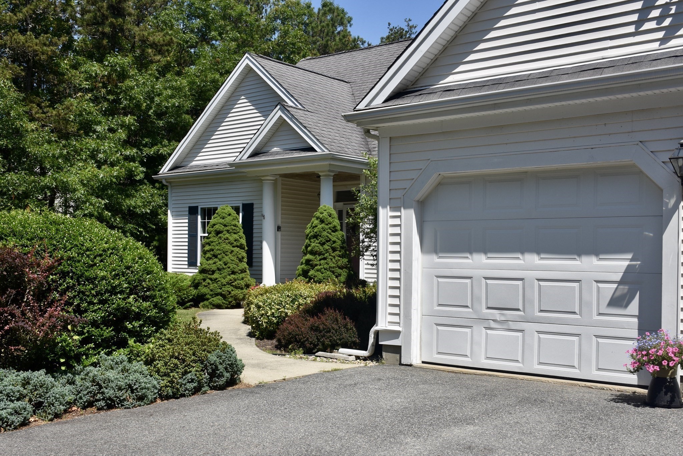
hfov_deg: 55.1
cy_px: 228
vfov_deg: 38.4
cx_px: 342
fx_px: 655
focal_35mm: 34
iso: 200
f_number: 8
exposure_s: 1/500
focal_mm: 23
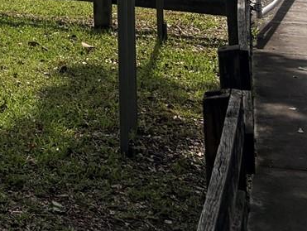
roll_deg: +1.4
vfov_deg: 12.1
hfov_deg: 15.1
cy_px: -199
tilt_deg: +3.2
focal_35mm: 112
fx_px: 994
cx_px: -257
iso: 50
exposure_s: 1/8850
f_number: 1.6
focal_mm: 5.96
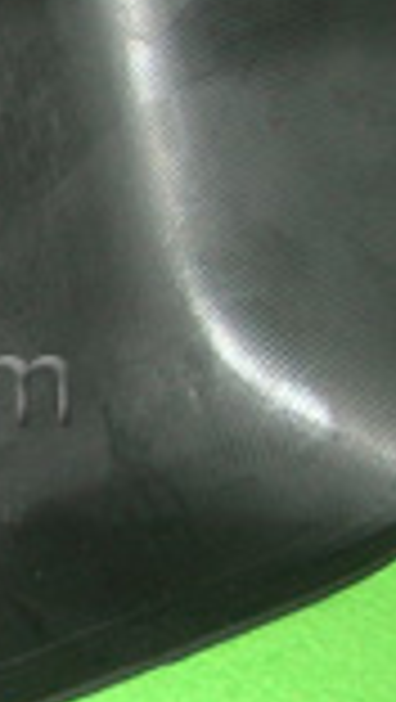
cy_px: 382
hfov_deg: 8.7
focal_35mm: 123
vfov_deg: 17.4
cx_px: -662
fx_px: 2291
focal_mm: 5.8
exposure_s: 1/60.1
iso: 50
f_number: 3
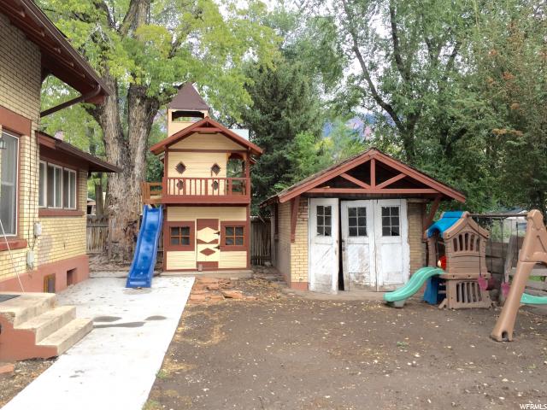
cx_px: 274
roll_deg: +0.5
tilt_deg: +8.2
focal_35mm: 29
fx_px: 458
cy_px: 205
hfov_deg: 61.7
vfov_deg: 48.2
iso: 32
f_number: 2.2
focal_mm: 4.15
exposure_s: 1/439
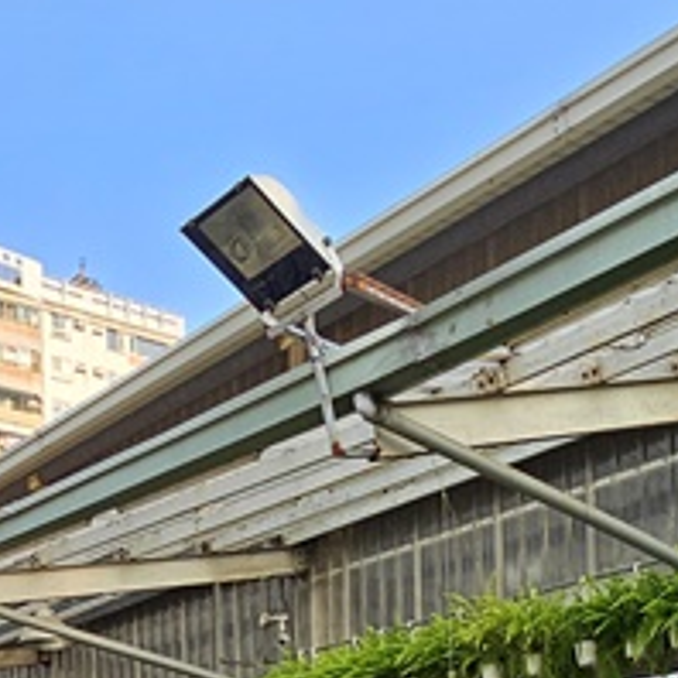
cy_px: 945
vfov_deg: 24.6
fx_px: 1285
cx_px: 339
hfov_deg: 29.6
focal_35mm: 58
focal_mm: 2.2
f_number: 2.2
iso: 50
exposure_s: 1/296
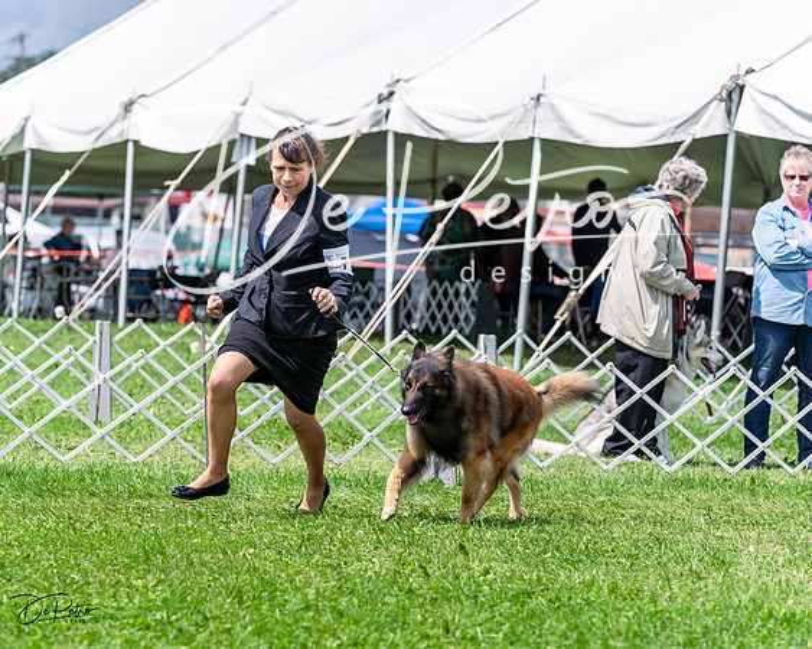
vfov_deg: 9.1
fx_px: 4058
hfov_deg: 11.4
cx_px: 406
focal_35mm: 169
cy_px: 324
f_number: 5
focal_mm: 150
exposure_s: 1/1000
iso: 100
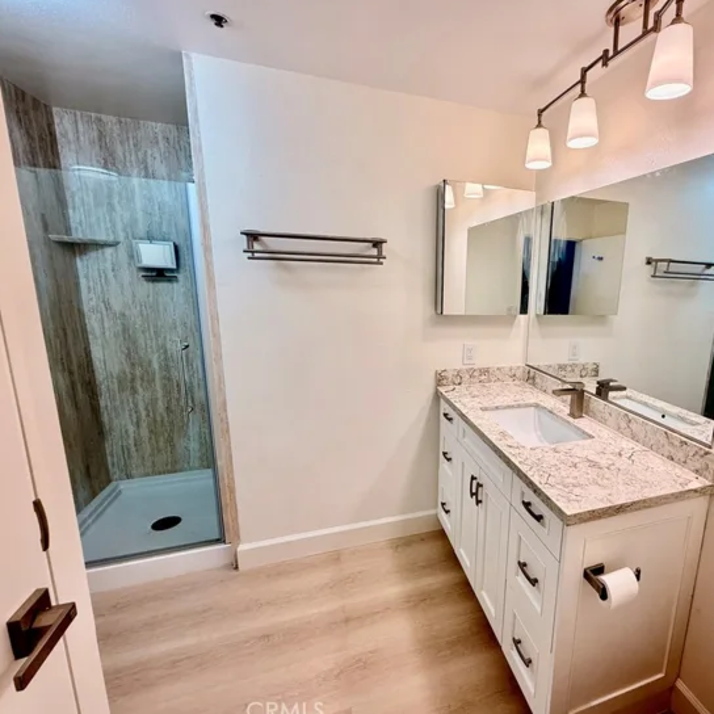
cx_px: 469
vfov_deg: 84.0
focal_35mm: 17
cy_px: 357
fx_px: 397
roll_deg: -2.2
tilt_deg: -11.7
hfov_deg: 81.5
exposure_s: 1/120
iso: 125
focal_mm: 2.22
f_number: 2.2
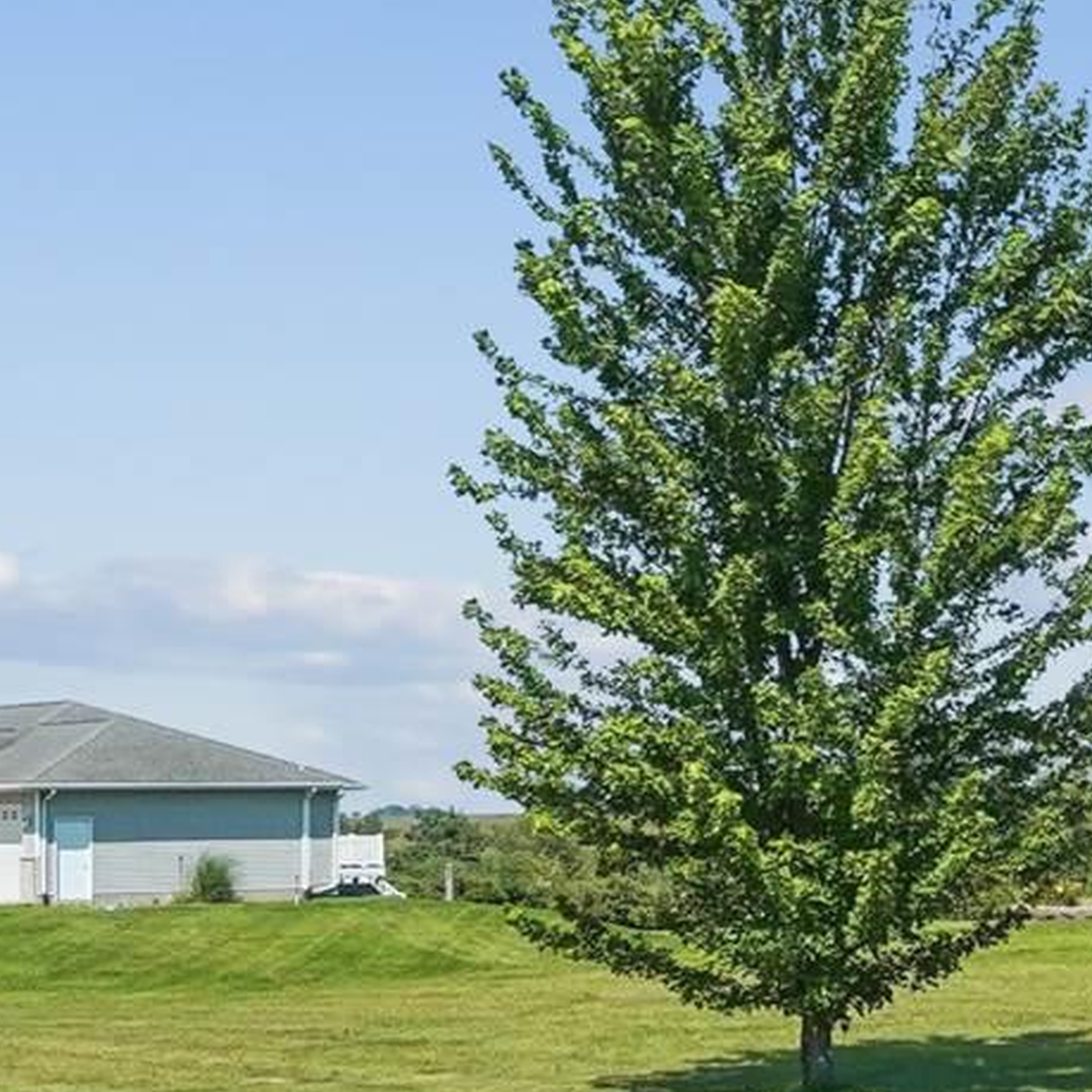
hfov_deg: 17.7
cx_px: 1466
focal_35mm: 91
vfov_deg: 18.8
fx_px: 3248
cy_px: 933
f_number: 9
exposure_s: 1/2000
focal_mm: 16
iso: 800
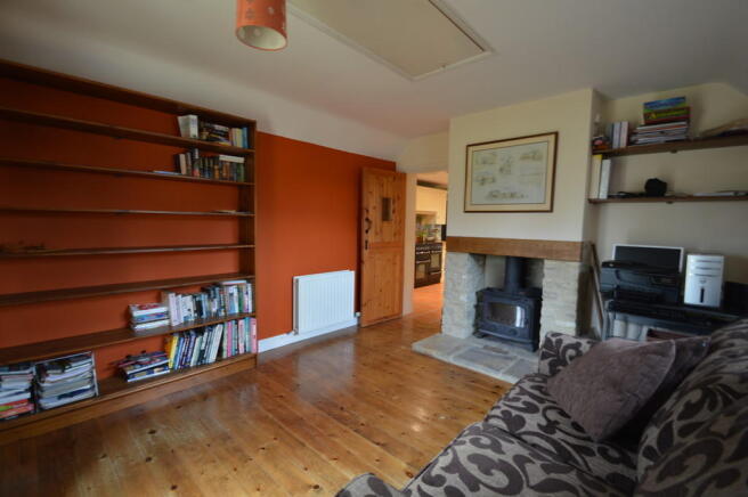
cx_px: 374
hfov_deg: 100.4
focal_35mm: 15
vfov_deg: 77.2
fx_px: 311
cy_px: 248
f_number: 4.5
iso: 100
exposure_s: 1/2
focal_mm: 10
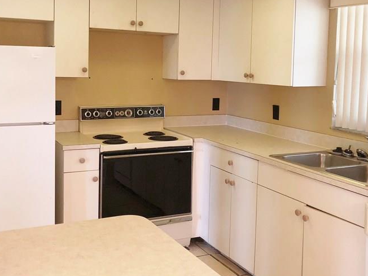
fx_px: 468
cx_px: 174
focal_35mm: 44
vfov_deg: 32.7
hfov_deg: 42.9
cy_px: 103
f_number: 1.8
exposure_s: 1/120
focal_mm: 4
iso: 64
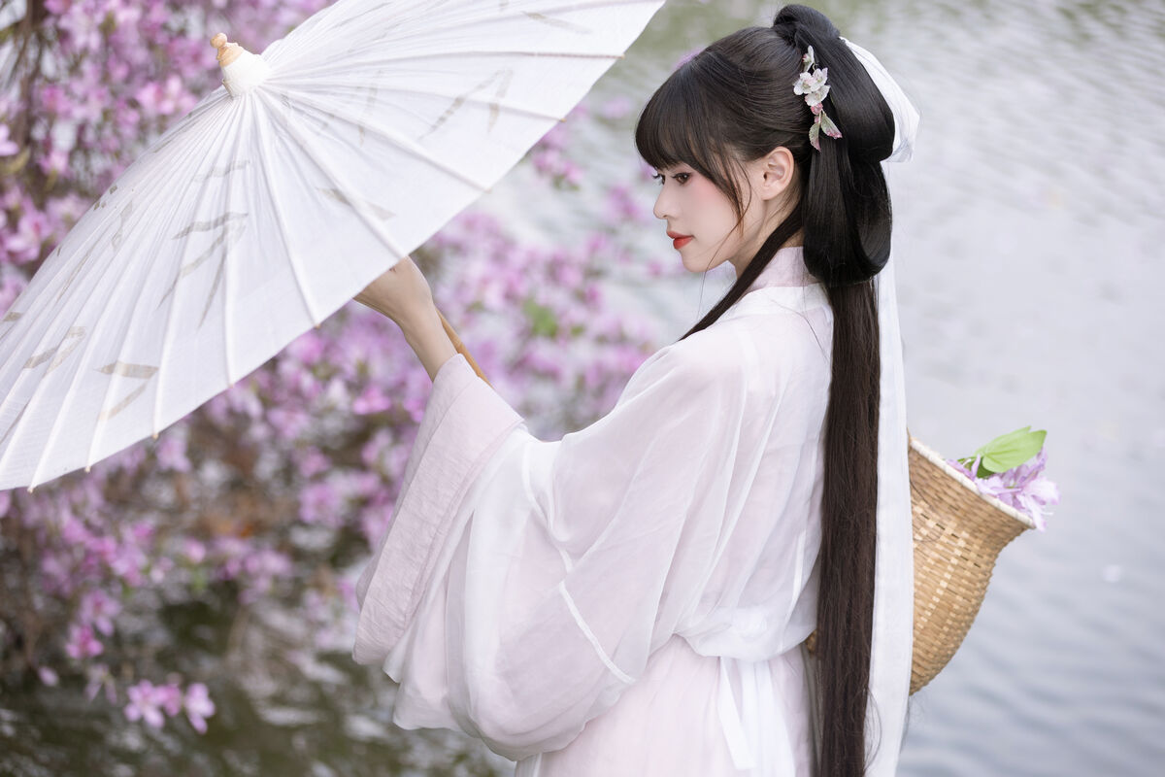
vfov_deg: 15.2
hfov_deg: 22.6
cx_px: 582
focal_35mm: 90
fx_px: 2912
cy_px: 388
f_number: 2.8
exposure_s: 1/800
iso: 160
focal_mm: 90
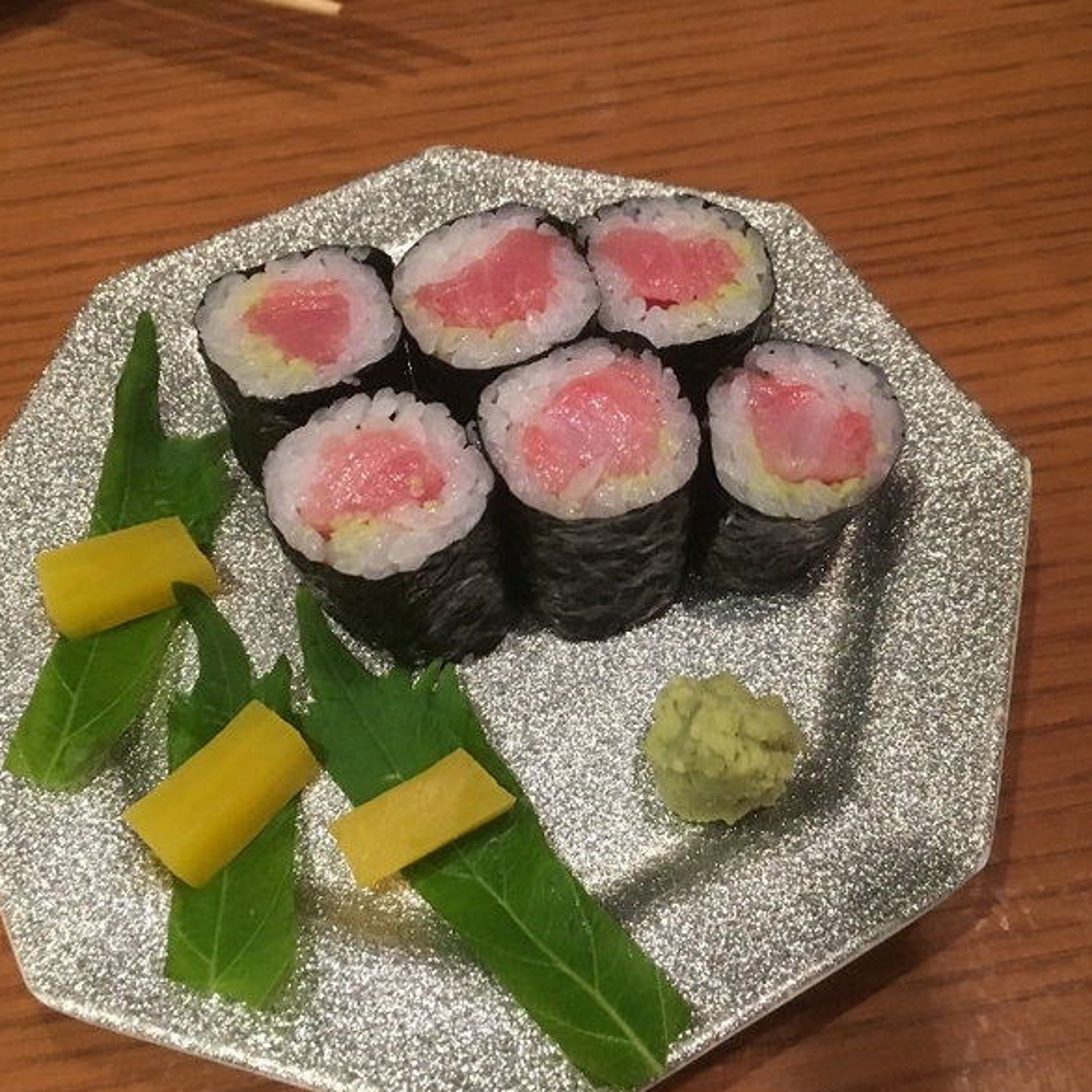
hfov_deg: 47.1
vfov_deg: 47.2
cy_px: 552
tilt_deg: -58.8
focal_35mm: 35
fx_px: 1249
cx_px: 609
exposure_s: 1/15
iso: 100
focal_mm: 4.15
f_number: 2.2
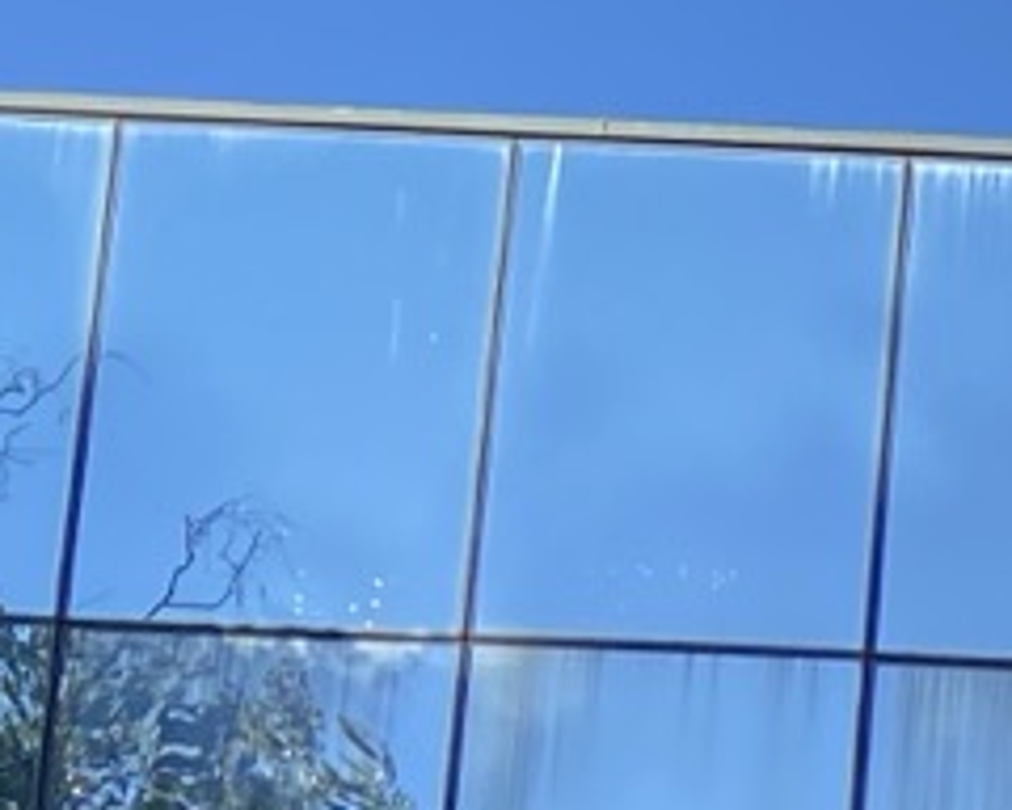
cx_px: 3255
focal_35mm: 169
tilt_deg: +9.9
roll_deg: -0.1
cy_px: 2223
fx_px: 5062
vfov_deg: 8.1
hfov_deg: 8.8
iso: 32
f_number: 1.8
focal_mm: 4.25
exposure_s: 1/912
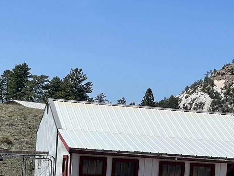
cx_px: 322
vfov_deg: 9.6
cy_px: 164
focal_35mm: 154
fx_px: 1041
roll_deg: -4.1
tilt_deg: +0.3
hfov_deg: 12.4
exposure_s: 1/2179
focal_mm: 6
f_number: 2
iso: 25
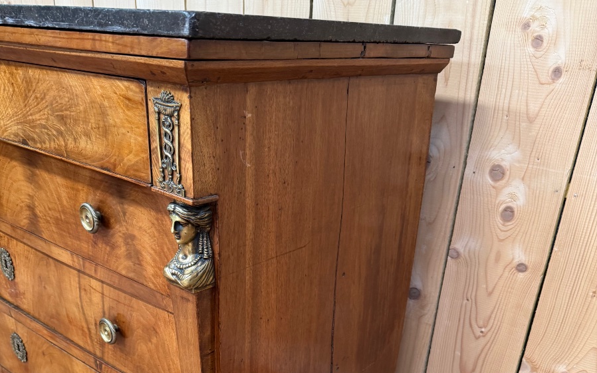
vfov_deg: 35.4
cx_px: 298
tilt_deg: -28.0
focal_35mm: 34
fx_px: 553
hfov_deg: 56.7
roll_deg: -2.4
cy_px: 324
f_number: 1.78
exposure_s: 1/79
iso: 200
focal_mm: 6.76
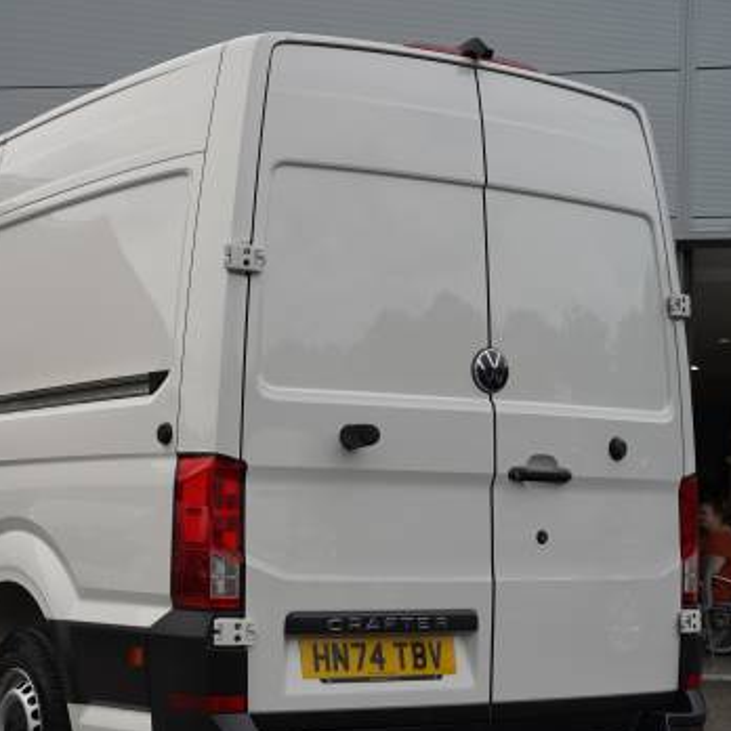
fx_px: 1544
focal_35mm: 65
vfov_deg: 26.6
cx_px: 185
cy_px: 433
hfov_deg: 26.3
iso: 100
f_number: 4.5
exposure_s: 1/400
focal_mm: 41.4
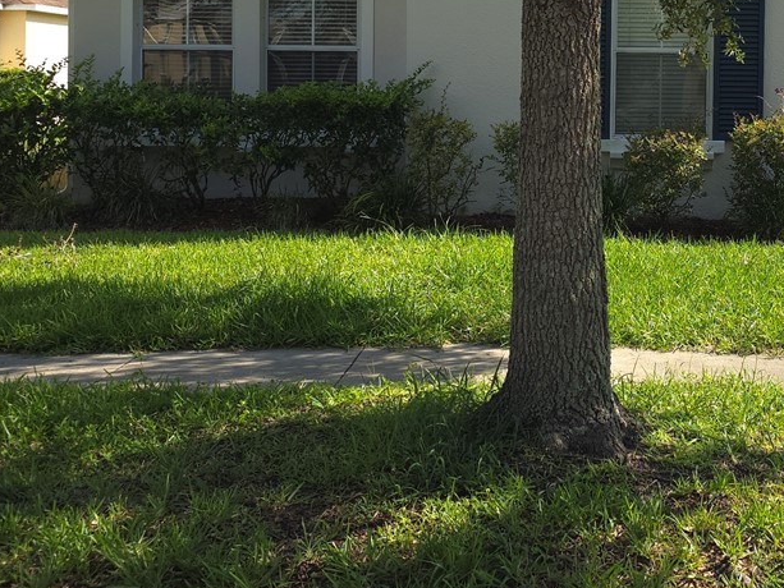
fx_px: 1359
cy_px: 116
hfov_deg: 31.3
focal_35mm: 60
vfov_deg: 24.0
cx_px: 631
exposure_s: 1/185
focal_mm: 6.3
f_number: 1.7
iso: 12
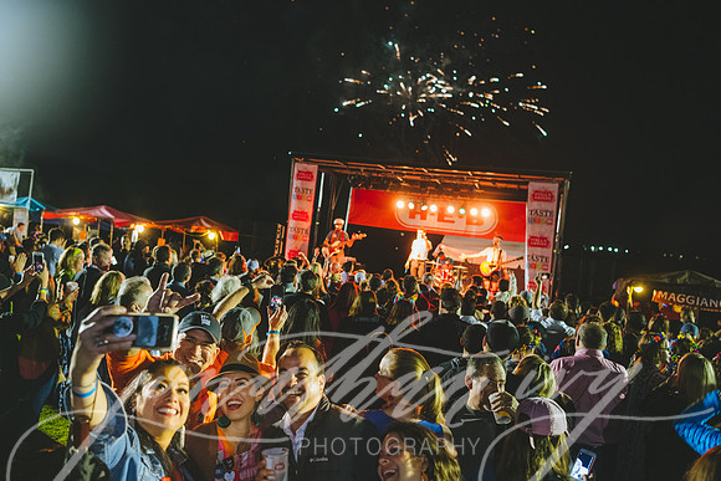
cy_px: 247
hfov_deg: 64.2
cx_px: 319
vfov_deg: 45.5
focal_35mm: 29
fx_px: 573
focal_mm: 24
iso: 1250
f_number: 2.8
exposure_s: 1/50
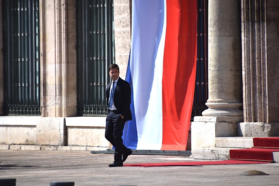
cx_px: 140
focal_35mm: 450
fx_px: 3487
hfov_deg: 4.6
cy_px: 93
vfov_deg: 3.1
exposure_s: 1/1250
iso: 200
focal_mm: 300
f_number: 6.3
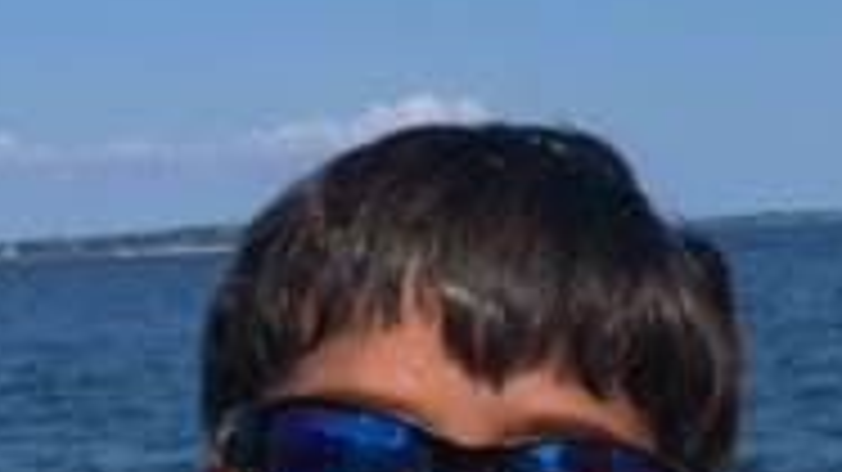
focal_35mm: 112
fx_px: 2499
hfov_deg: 19.0
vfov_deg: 10.1
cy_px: 899
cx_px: 612
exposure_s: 1/4115
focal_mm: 4.12
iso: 32
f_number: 2.2
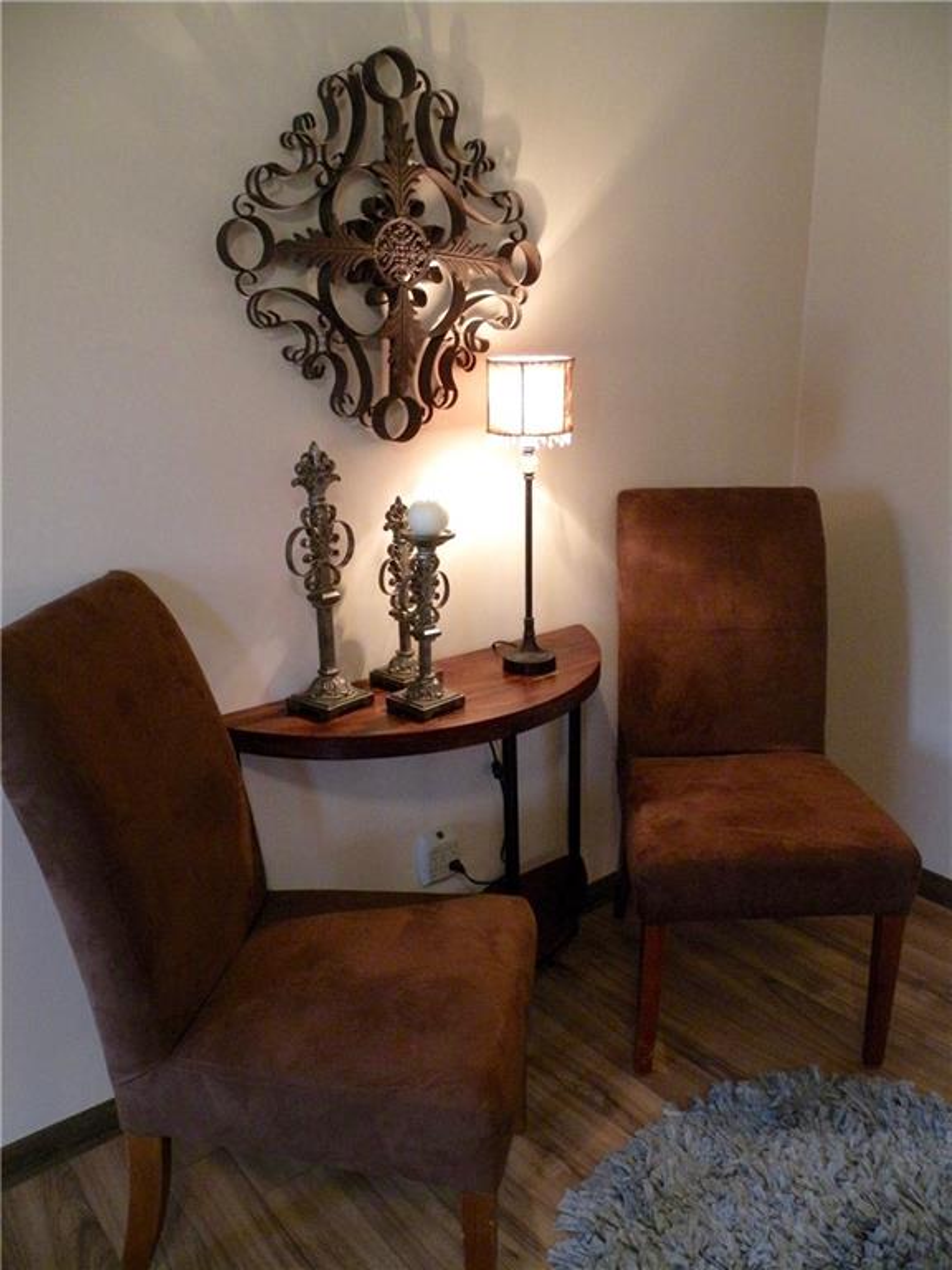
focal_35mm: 27
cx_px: 476
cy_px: 635
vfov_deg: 65.3
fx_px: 990
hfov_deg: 51.4
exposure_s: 1/33.7
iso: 400
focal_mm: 4.7
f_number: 2.8
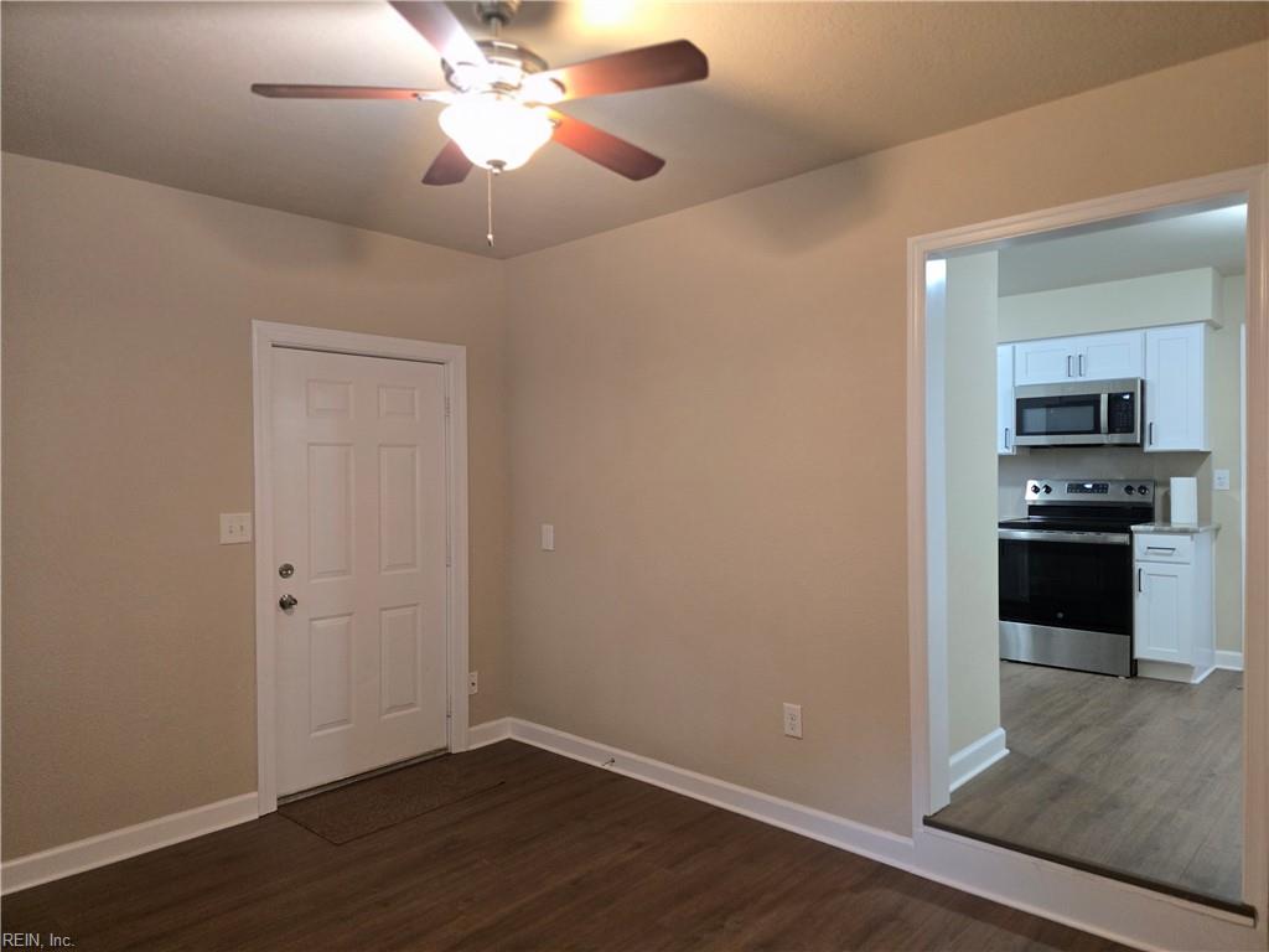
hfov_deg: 73.9
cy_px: 476
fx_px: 843
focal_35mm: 23
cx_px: 634
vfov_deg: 58.9
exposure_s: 1/100
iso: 640
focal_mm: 6.3
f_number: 1.7
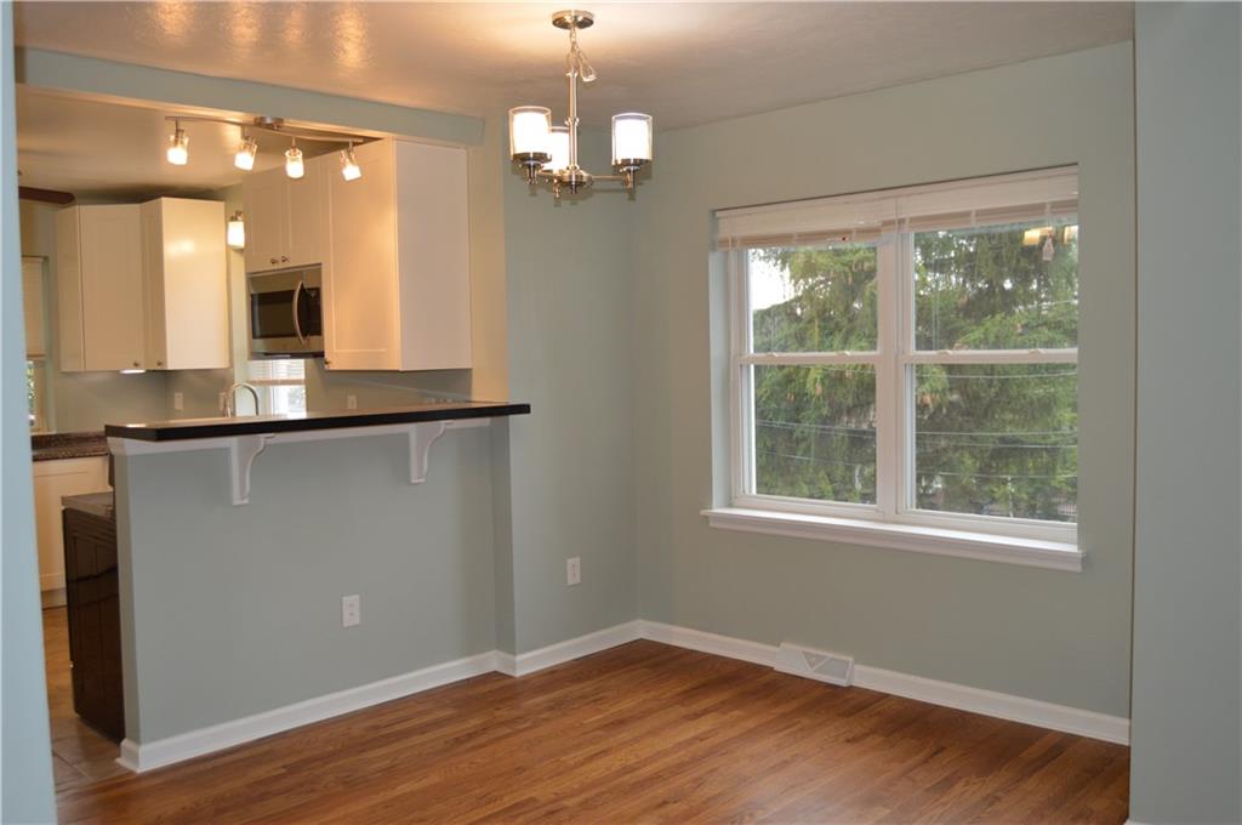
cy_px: 412
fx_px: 1034
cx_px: 621
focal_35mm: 30
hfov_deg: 62.0
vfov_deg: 43.5
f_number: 4
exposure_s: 1/125
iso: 400
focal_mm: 20
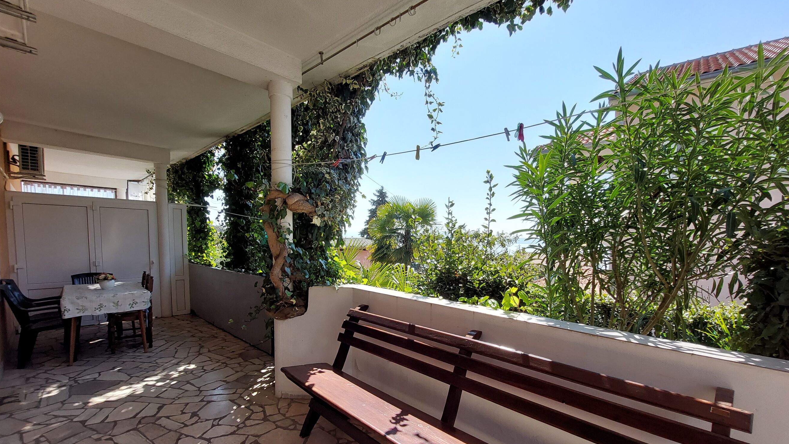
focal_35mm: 15
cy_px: 265
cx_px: 400
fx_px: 314
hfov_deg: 103.0
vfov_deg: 69.9
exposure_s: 1/457
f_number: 2.2
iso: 50
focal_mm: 1.74
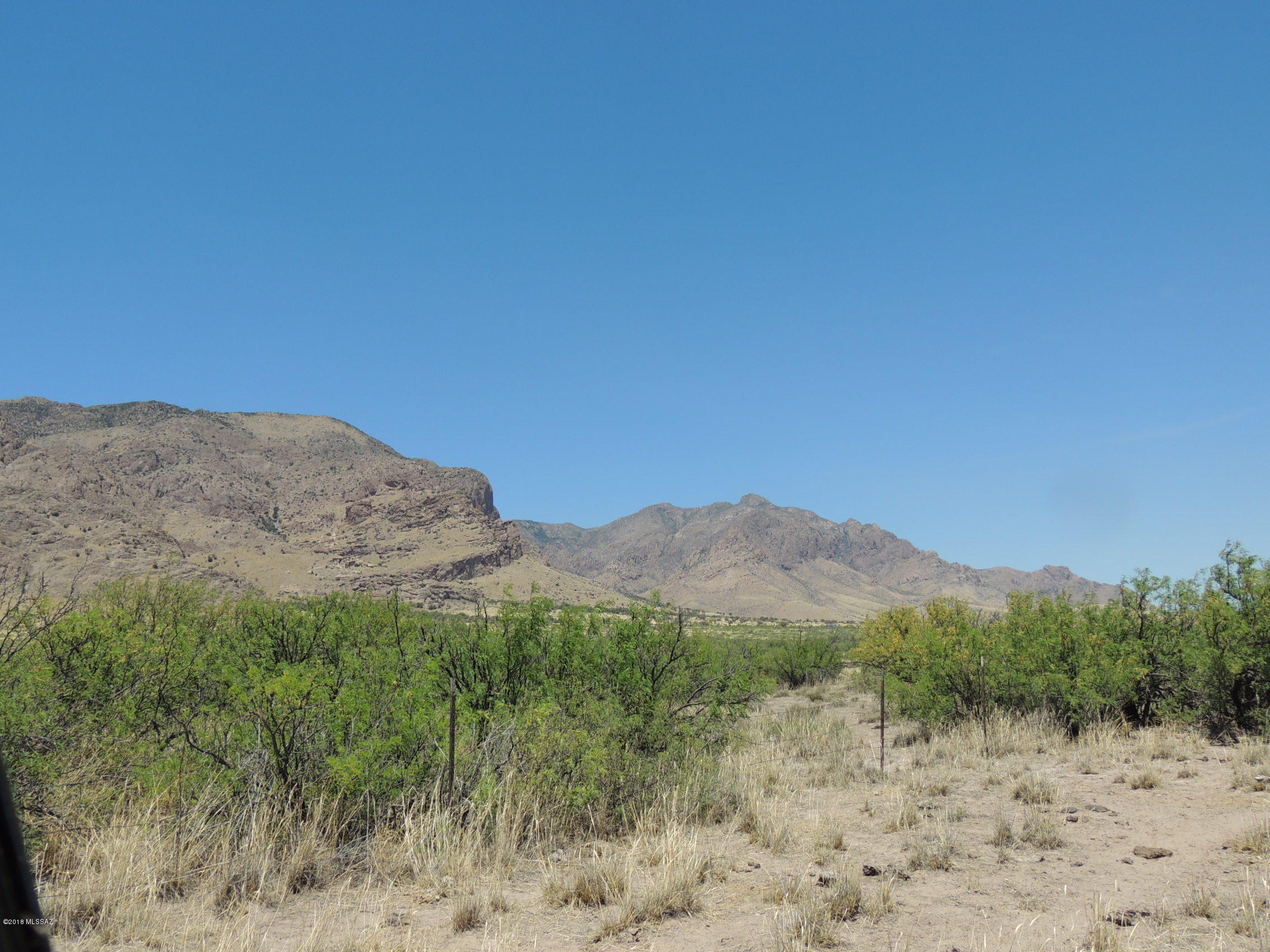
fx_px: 1101
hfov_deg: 60.0
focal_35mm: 30
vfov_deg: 46.8
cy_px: 476
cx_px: 635
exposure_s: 1/1600
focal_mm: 5.3
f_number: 3.1
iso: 100
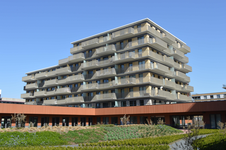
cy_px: 75
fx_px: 226
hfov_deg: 53.2
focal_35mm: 36
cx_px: 113
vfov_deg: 36.8
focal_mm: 24
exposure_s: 1/250
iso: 100
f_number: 8
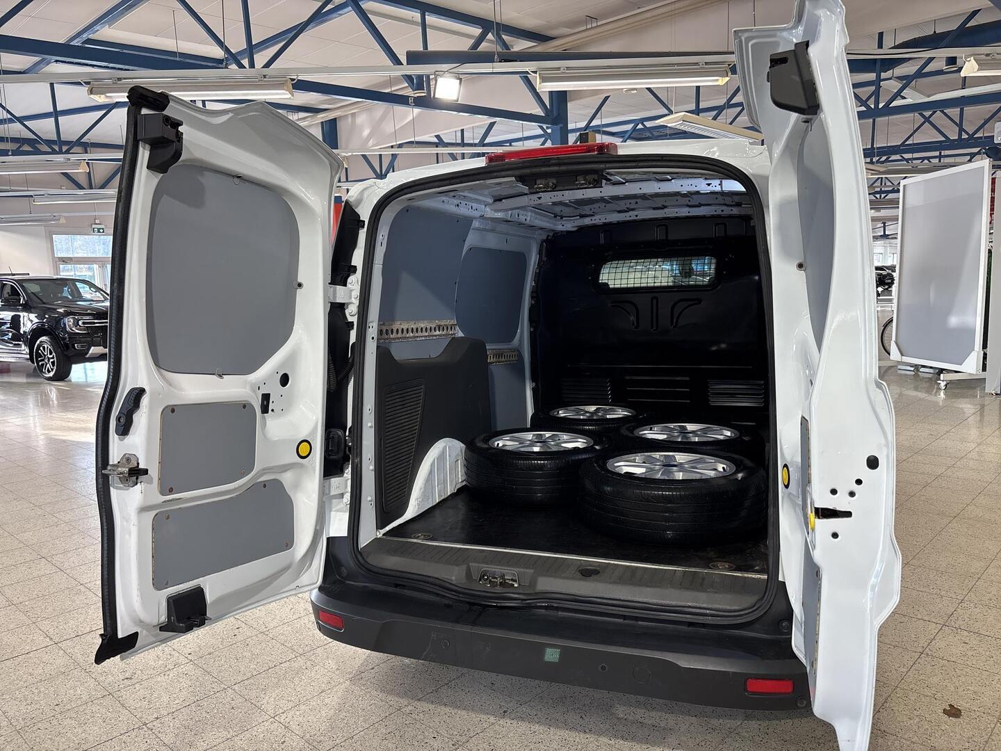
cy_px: 376
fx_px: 752
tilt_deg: -7.4
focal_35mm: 26
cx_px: 500
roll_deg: +1.6
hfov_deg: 67.3
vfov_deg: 53.1
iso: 80
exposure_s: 1/100
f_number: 1.6
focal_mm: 5.96
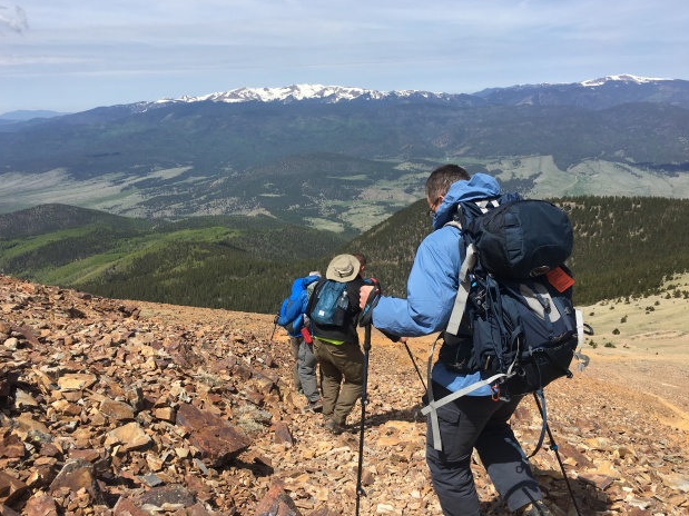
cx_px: 335
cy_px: 250
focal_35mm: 30
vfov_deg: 46.8
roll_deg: +3.2
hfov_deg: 60.0
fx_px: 597
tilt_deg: -14.9
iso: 25
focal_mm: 4.15
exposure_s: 1/1789
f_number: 2.2
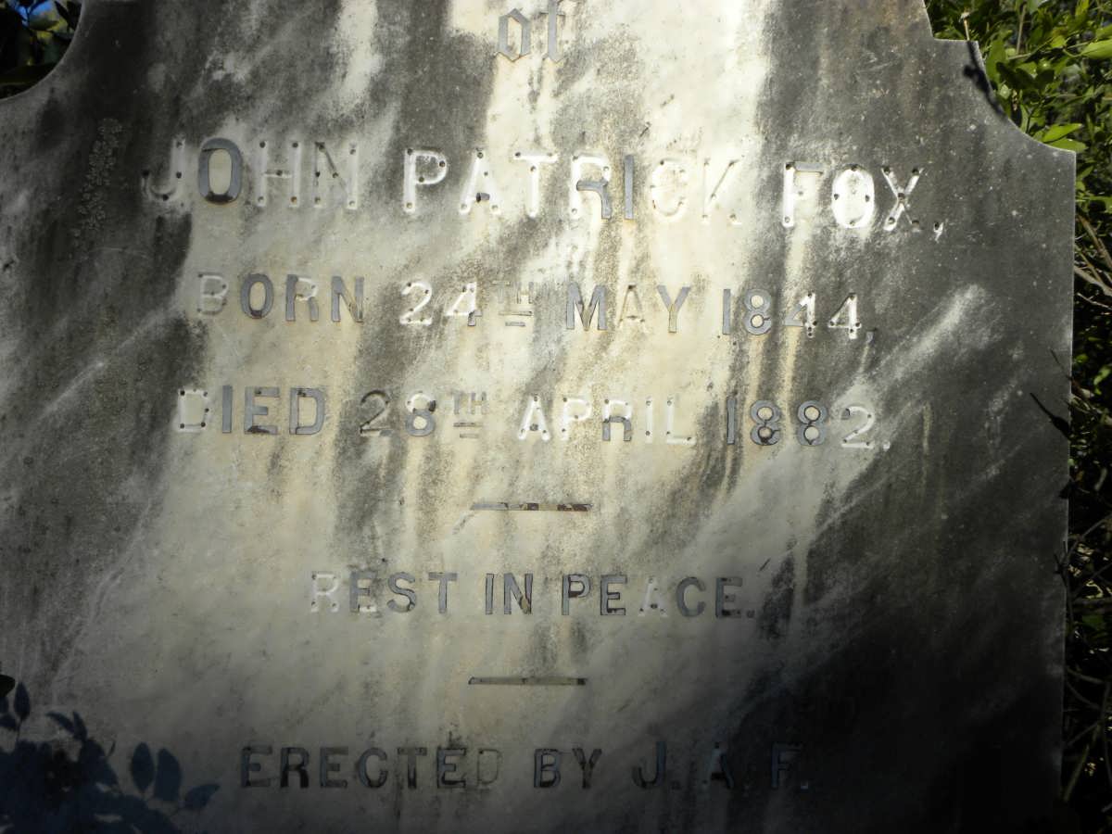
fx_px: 1189
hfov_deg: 50.1
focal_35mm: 37
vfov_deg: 38.7
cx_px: 556
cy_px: 417
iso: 64
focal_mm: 6.6
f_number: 6.3
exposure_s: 1/306
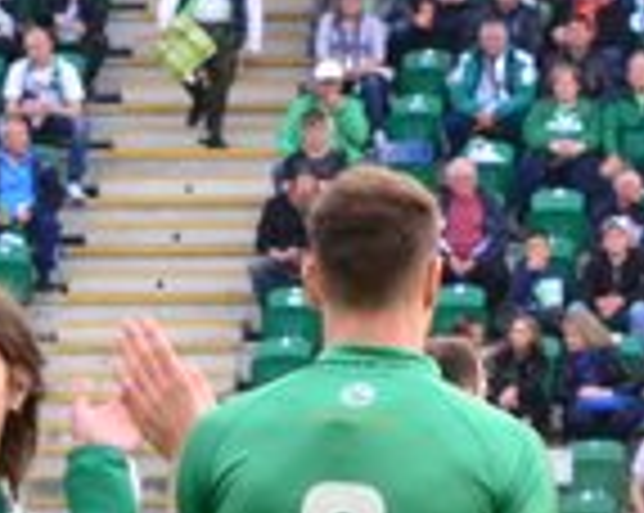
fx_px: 12886
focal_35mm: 677
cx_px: 0
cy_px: 558
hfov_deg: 2.9
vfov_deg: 2.3
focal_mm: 86
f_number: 6.3
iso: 1600
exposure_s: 1/400
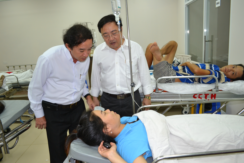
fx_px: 183
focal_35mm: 27
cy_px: 82
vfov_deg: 47.9
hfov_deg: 67.4
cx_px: 122
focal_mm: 18
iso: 640
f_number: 3.5
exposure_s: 1/60
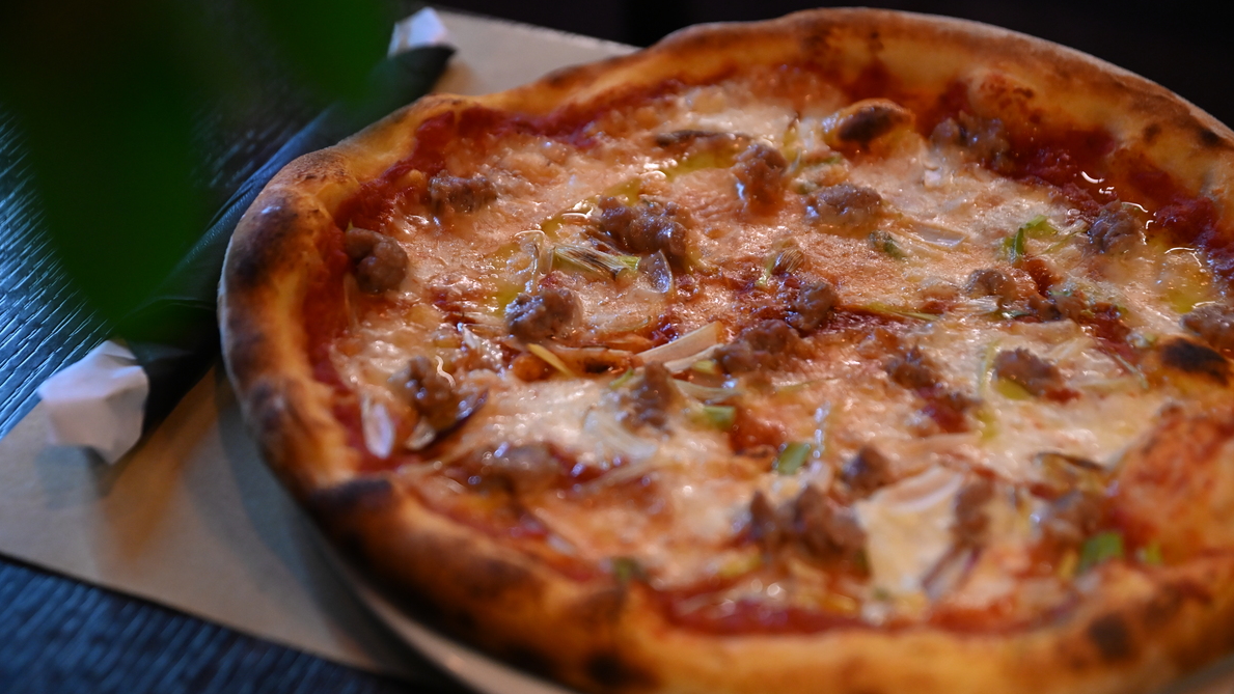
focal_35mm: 74
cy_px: 385
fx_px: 2421
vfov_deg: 16.3
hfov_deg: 28.6
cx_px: 612
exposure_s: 1/160
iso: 3200
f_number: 2.8
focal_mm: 70
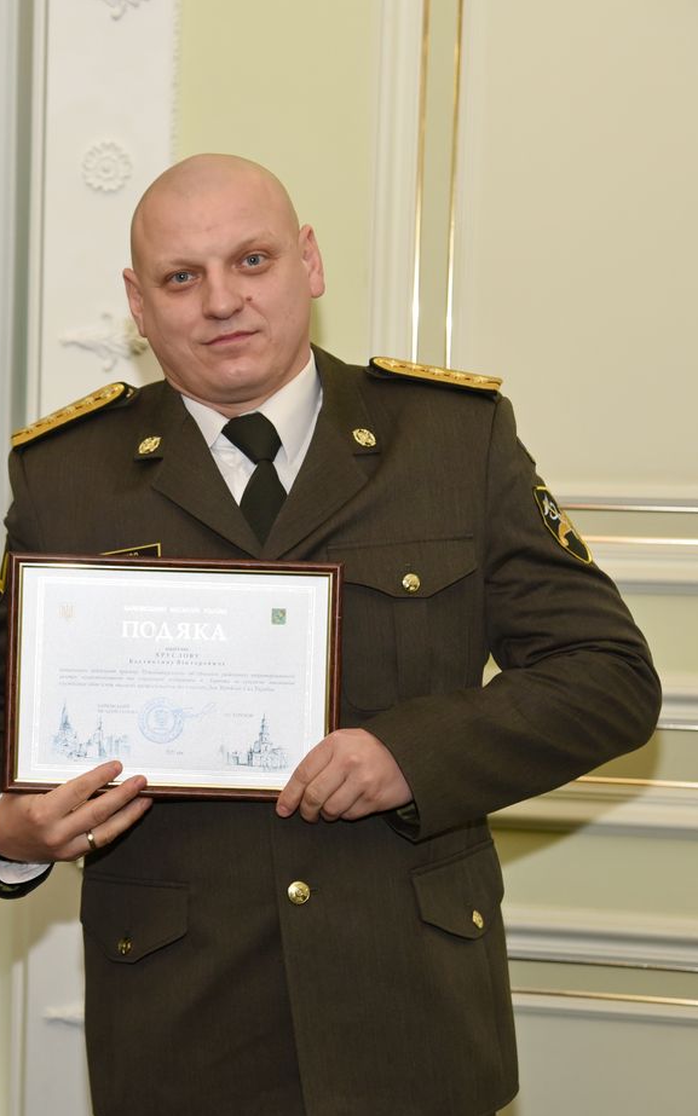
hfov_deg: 12.7
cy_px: 562
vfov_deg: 20.4
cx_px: 42
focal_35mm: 102
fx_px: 3104
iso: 800
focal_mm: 66
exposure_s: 1/200
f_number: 4
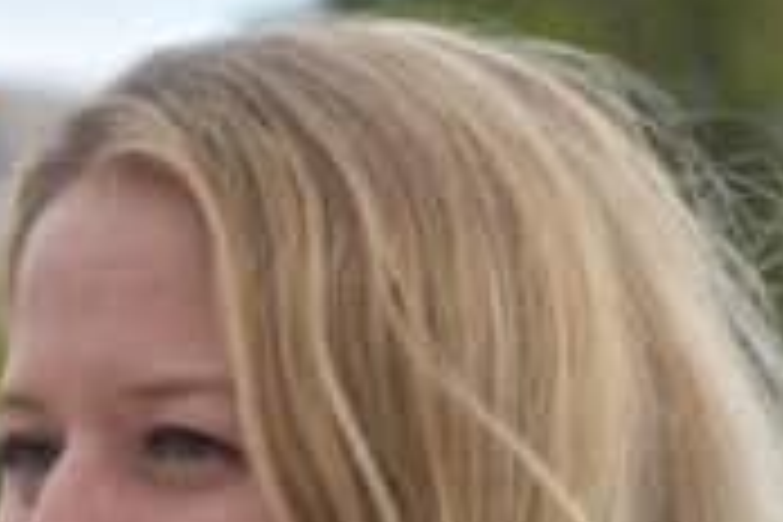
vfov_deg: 3.5
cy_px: 738
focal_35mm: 388
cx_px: 63
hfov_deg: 5.3
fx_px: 8432
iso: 200
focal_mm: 75
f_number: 6.3
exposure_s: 1/250
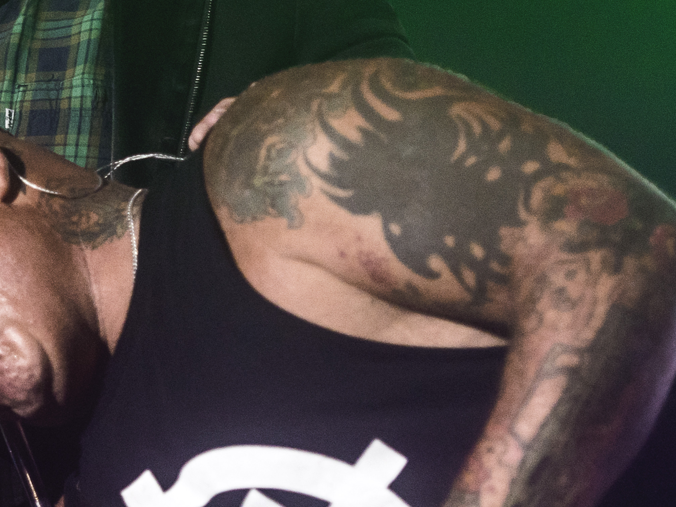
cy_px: 208
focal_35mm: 323
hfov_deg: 6.1
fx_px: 6307
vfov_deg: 4.6
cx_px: -90
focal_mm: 112
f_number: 2.8
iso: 800
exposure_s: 1/320
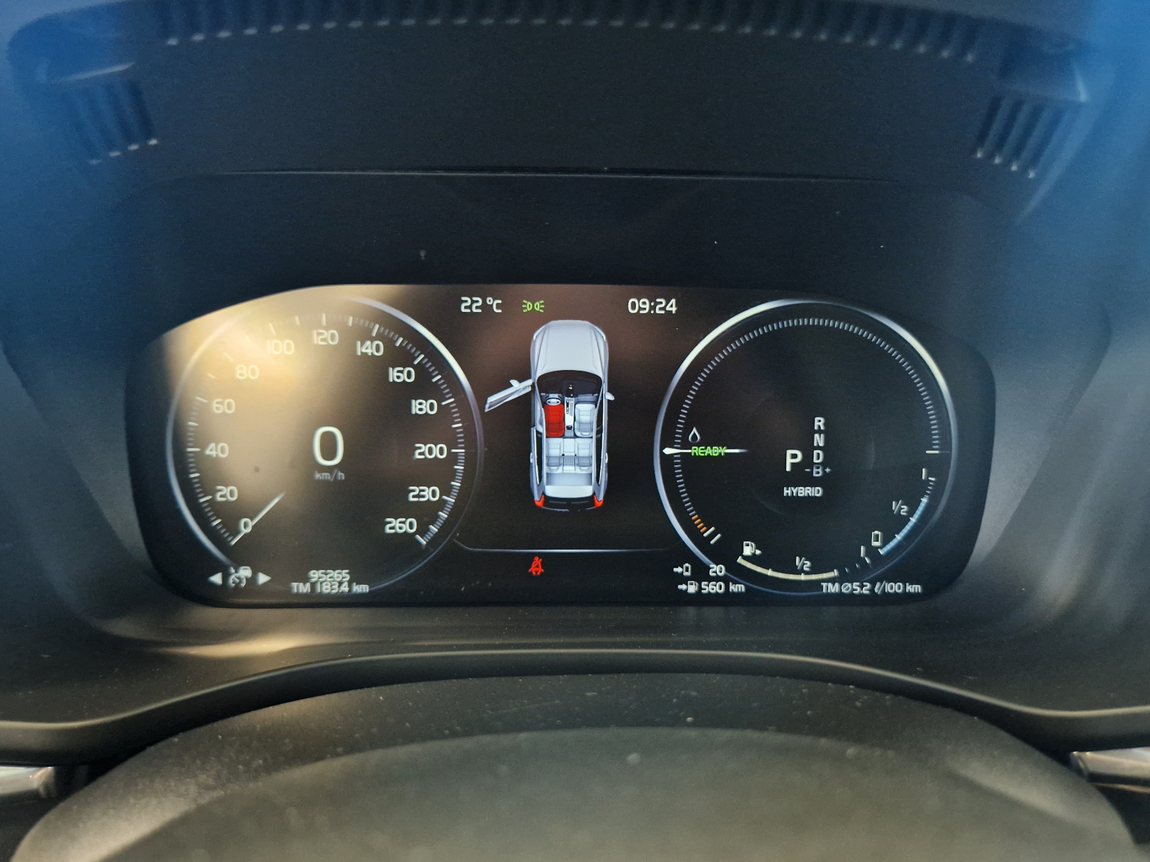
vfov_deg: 54.9
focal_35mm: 25
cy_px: 443
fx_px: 831
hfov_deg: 69.4
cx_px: 581
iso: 800
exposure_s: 1/100
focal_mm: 5.4
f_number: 1.8
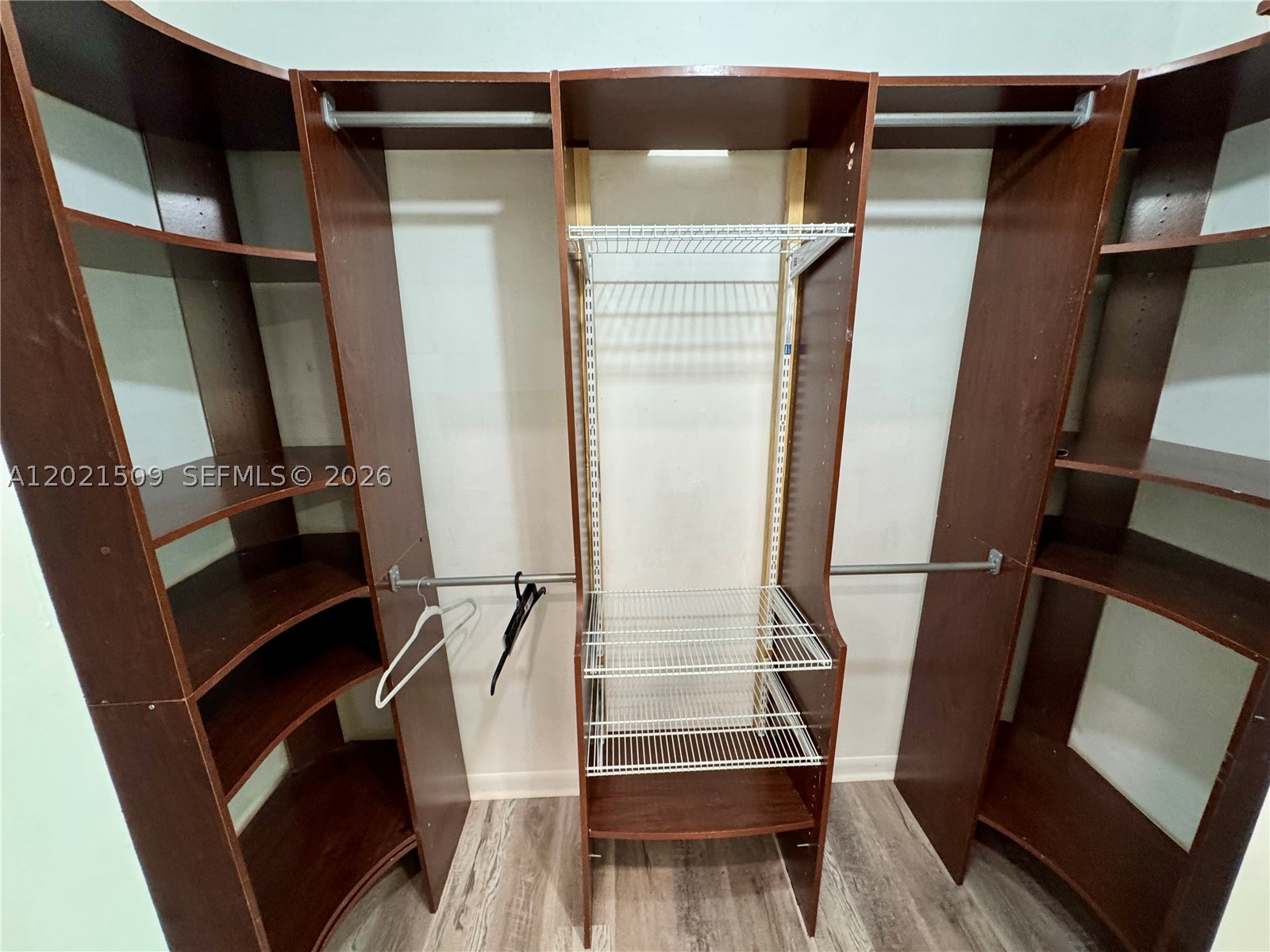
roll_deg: +0.0
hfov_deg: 102.1
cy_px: 476
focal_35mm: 14
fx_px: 514
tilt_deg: -14.2
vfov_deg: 85.7
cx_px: 635
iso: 250
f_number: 2.2
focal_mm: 2.22
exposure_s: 1/60
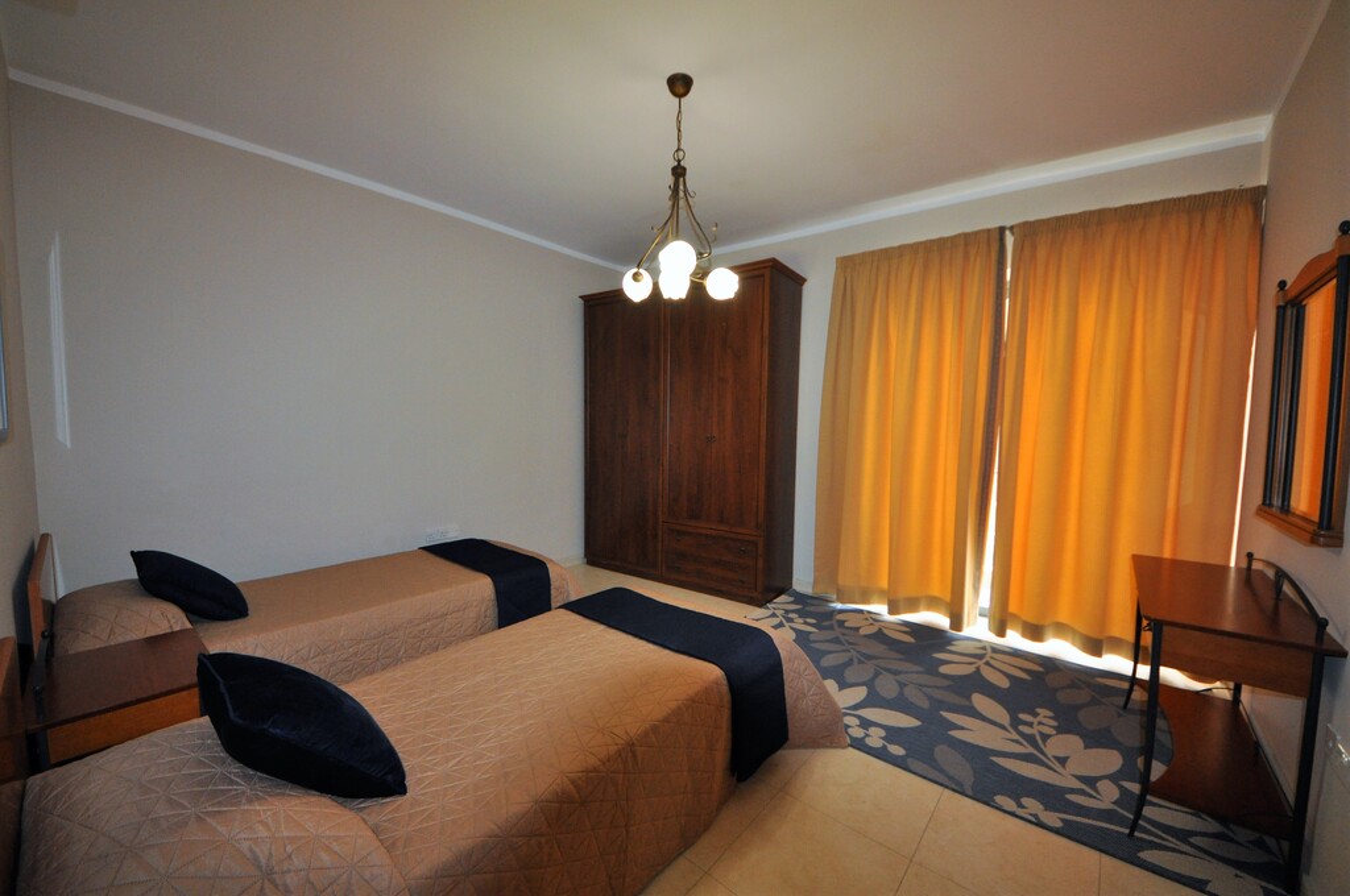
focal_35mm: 12
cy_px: 448
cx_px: 675
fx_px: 449
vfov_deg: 89.8
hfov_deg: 112.7
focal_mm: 8
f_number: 4.5
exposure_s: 1/60
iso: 800
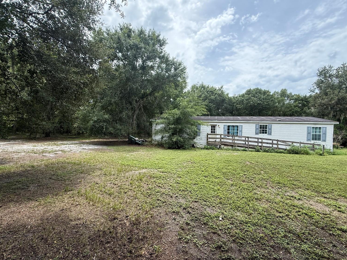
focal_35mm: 15
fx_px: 150
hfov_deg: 98.2
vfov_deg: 81.8
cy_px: 132
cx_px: 173
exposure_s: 1/760
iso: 64
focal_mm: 2.22
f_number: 2.2
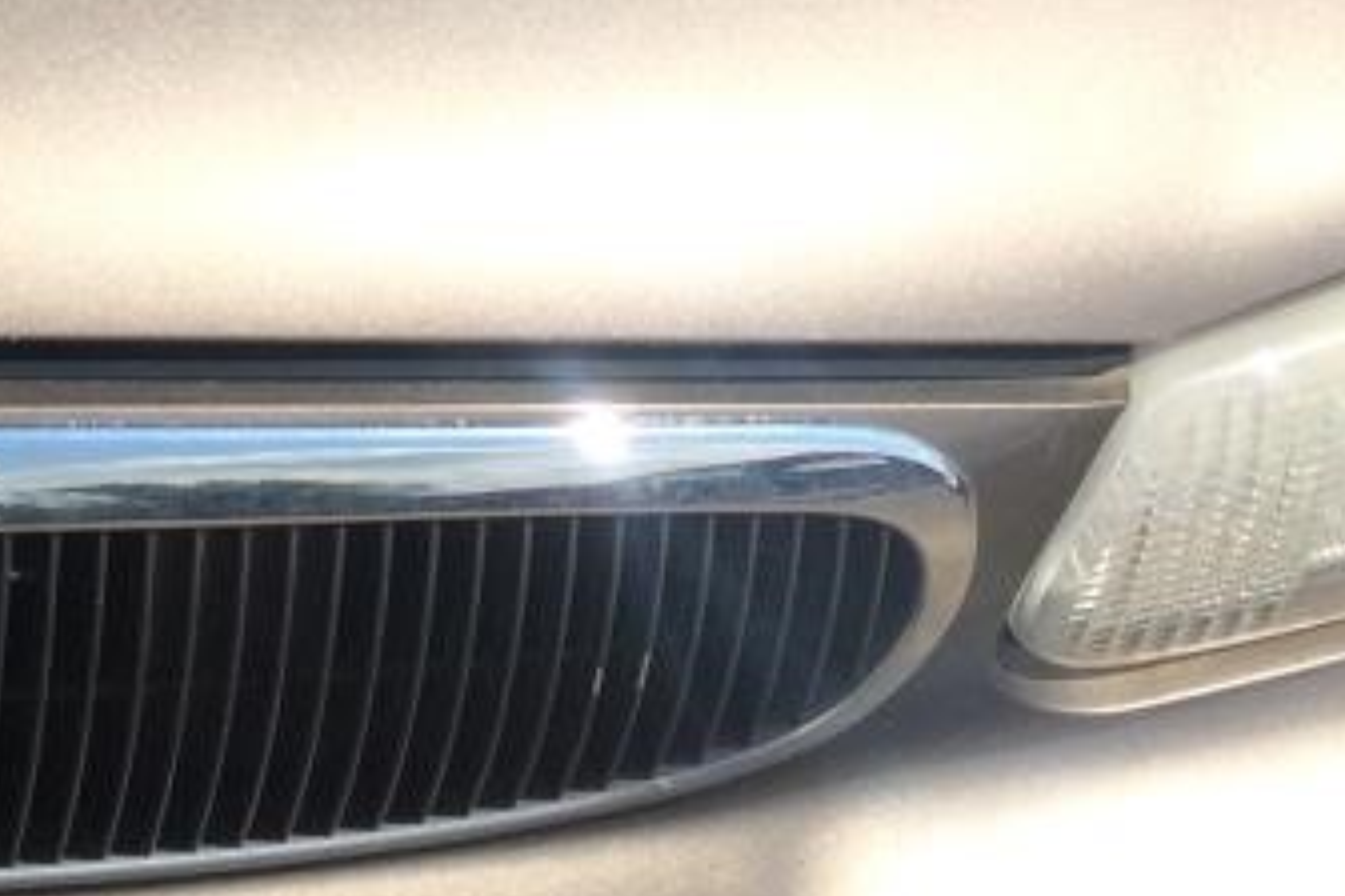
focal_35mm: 115
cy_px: -868
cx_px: -284
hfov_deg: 17.0
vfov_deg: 10.9
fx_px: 4296
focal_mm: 4.15
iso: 32
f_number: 2.2
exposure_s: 1/2283
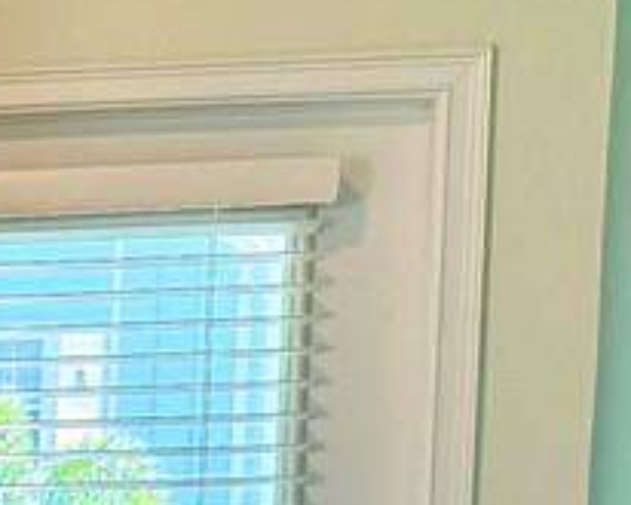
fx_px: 3400
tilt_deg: -6.3
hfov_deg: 9.3
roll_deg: +0.4
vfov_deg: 8.0
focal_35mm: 182
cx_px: -971
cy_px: 1080
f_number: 1.78
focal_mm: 6.76
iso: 100
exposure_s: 1/240
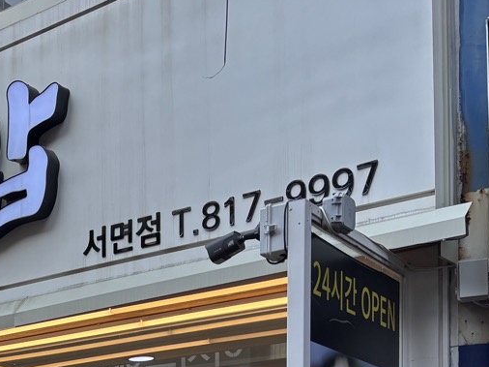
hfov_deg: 24.4
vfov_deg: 18.7
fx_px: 1017
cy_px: 498
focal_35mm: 72
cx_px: -106
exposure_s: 1/662
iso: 50
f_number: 1.6
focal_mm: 5.96
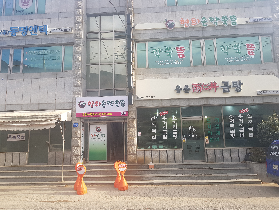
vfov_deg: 53.1
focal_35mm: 26
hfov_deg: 67.3
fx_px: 210
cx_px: 140
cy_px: 105
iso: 40
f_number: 1.7
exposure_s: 1/436
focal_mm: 4.2
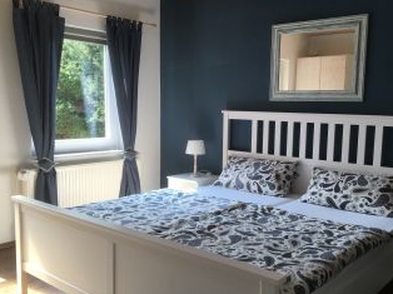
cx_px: 227
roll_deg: -1.3
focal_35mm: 37
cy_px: 156
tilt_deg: -6.3
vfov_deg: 38.6
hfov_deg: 50.0
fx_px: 420
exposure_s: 1/100
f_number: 2.2
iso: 25
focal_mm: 4.15
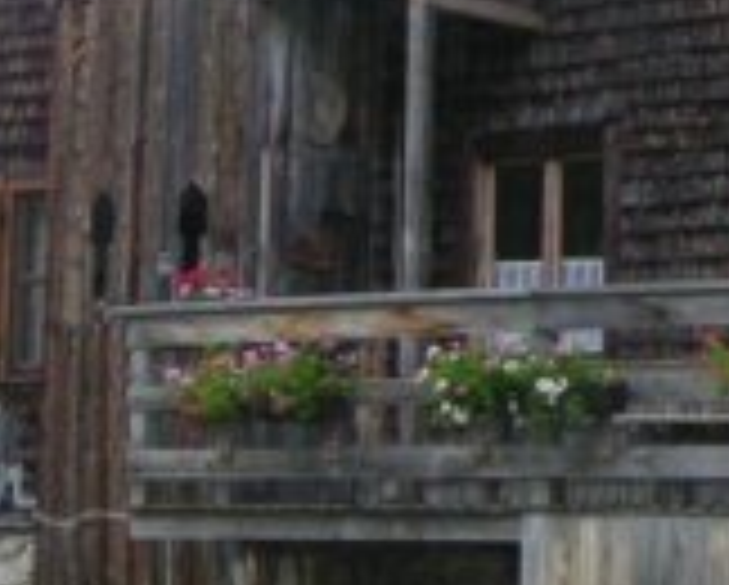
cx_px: 686
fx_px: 2635
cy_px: 144
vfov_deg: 12.6
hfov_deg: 15.5
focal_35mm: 122
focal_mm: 6
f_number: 2.8
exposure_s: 1/45
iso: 160
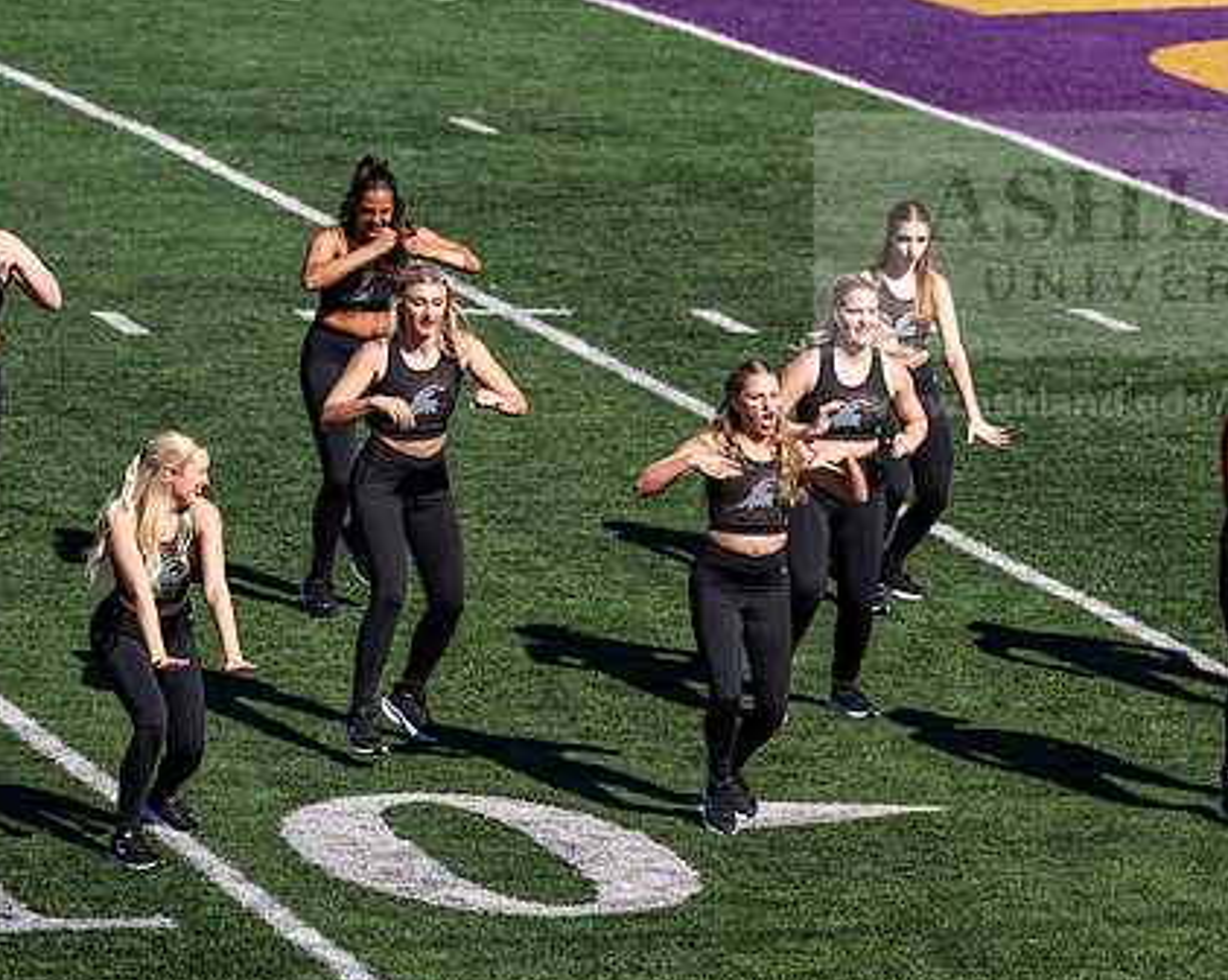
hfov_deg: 7.9
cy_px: 465
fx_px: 8932
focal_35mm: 246
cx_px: 726
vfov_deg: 6.3
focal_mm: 190
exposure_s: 1/1000
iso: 160
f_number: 5
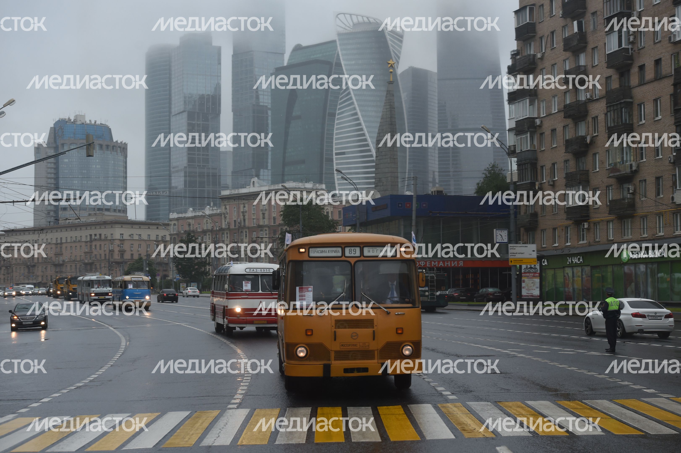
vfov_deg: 19.4
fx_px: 1323
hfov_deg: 28.9
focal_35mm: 70
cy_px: 226
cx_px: 340
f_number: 5
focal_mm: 70
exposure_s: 1/1250
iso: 800
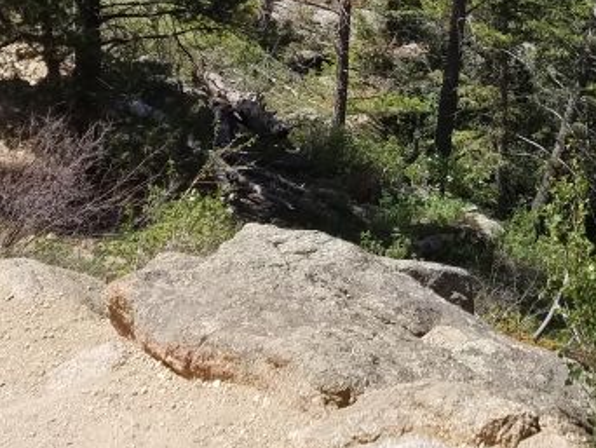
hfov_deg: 25.1
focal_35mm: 76
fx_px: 1309
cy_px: -176
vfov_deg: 17.8
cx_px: 507
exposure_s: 1/1812
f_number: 1.7
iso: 50
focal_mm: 4.2
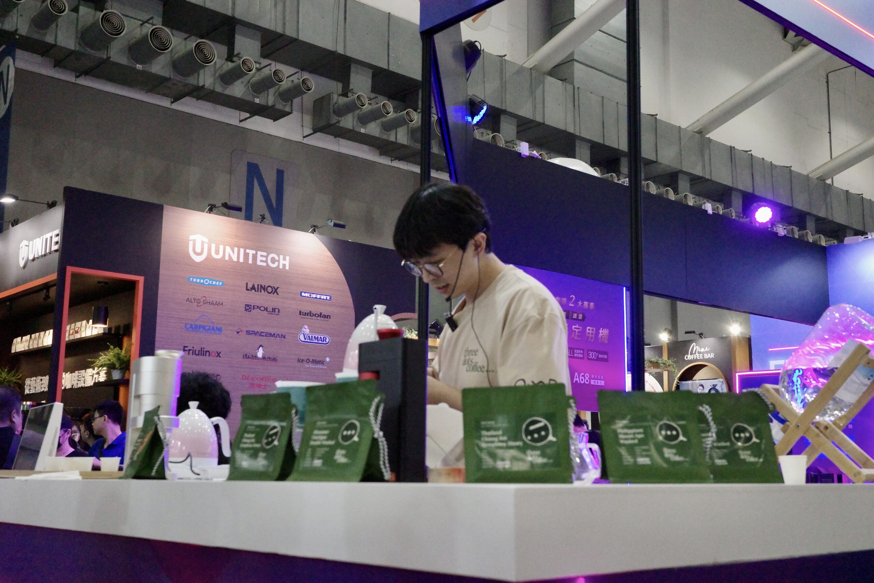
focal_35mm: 40
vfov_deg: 33.4
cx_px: 437
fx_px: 971
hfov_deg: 48.5
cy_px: 292
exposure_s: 1/640
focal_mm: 26
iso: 6400
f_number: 5
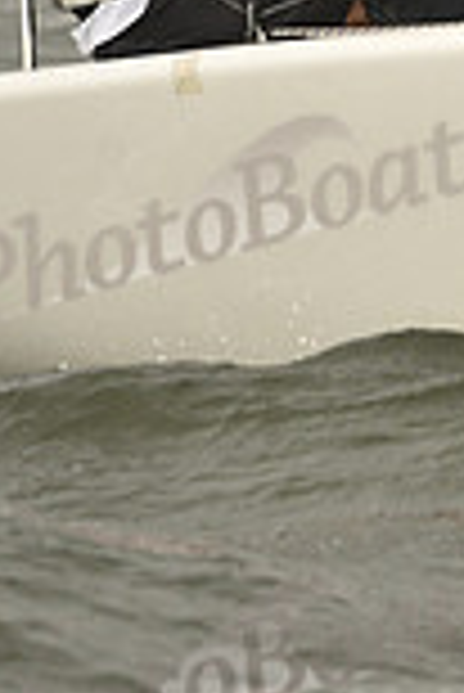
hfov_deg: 1.3
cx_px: 824
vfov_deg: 1.9
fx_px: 21005
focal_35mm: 1089
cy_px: -88
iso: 400
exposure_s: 1/1000
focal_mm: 290
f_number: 5.6
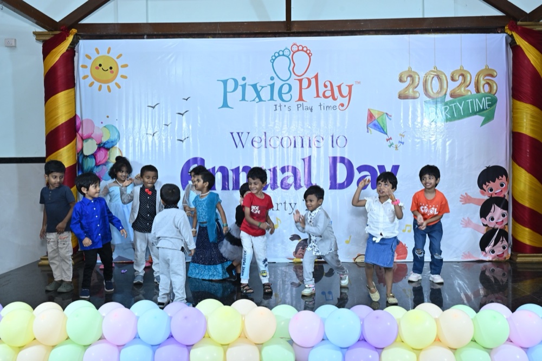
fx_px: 557
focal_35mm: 37
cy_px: 180
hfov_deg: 51.9
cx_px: 271
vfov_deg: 35.9
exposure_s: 1/160
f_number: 7.1
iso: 1250
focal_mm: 37
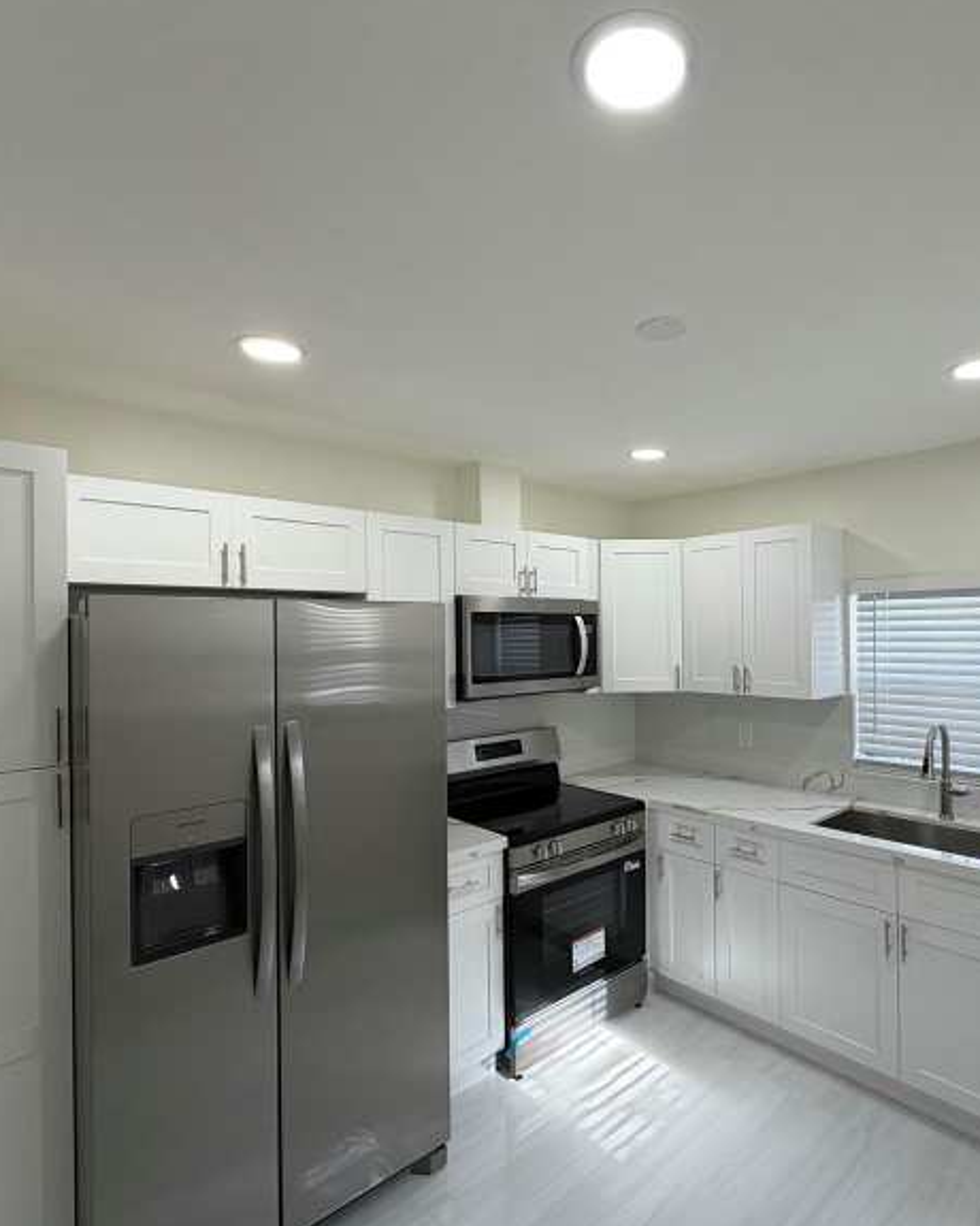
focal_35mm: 19
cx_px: 601
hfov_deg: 69.9
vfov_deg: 83.3
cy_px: 629
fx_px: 689
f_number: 2.2
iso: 100
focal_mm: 2.22
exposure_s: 1/120
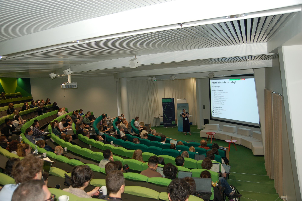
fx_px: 251
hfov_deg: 62.0
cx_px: 151
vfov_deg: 43.5
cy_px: 100
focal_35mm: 30
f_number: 2.8
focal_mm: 20
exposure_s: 1/60
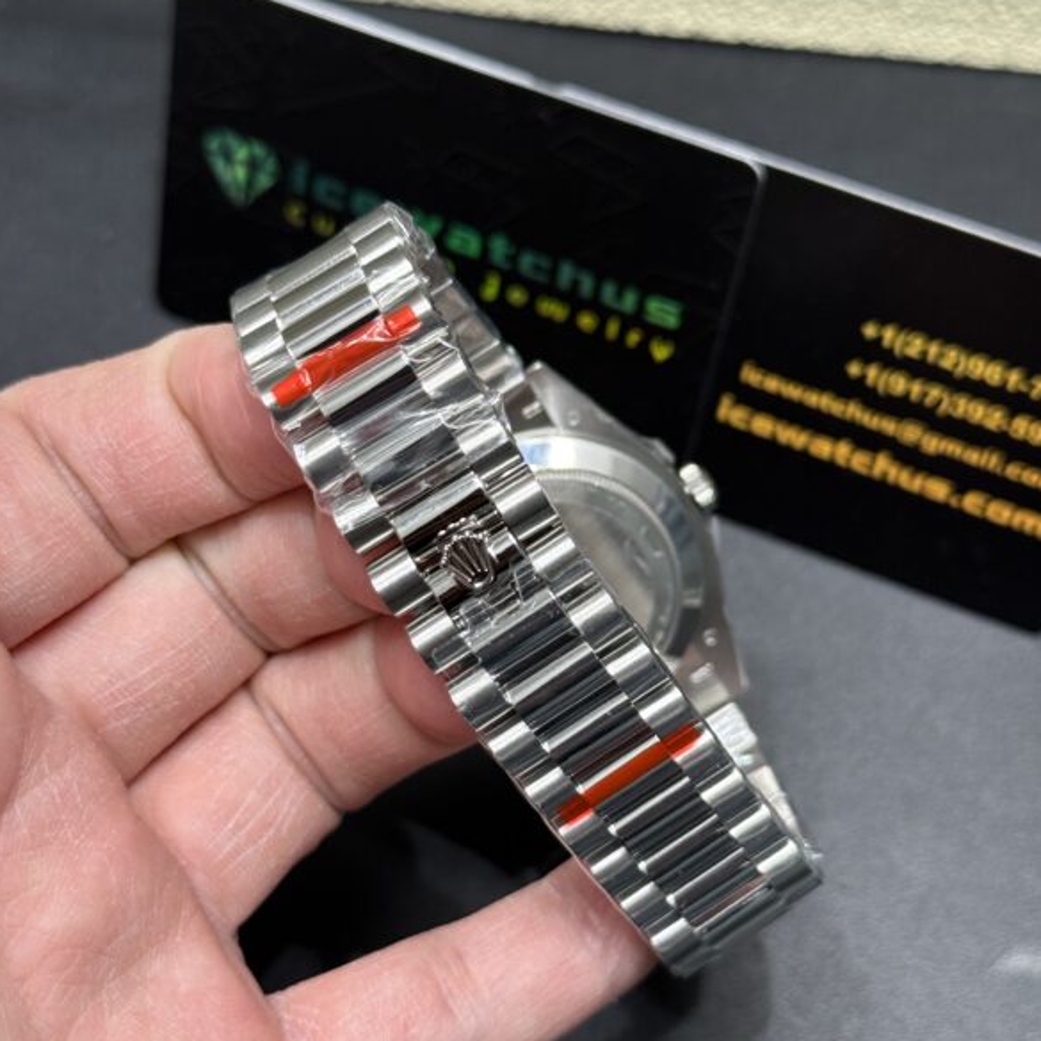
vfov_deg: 29.5
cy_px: 548
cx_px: 527
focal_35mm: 58
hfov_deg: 29.6
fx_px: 1973
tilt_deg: -63.1
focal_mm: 6.76
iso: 100
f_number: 1.78
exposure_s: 1/100
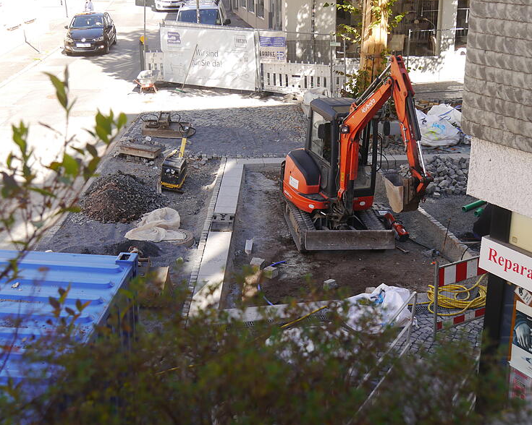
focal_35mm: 51
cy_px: 212
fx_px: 803
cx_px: 277
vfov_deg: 29.7
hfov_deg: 36.6
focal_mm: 24
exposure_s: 1/160
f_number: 5
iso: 160
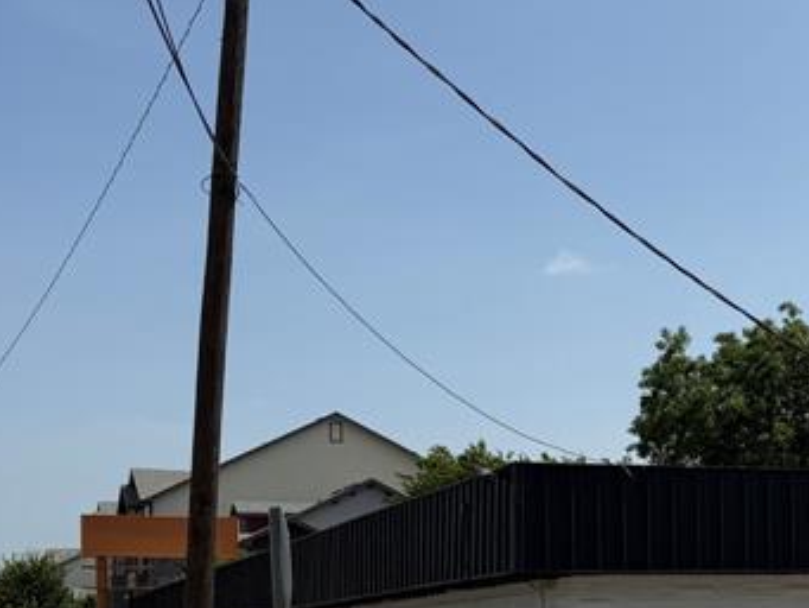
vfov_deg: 19.9
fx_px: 1683
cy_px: 598
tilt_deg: +1.3
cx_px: 705
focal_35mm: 72
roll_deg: +1.6
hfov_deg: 26.3
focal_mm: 6.76
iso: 80
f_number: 1.78
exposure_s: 1/8130
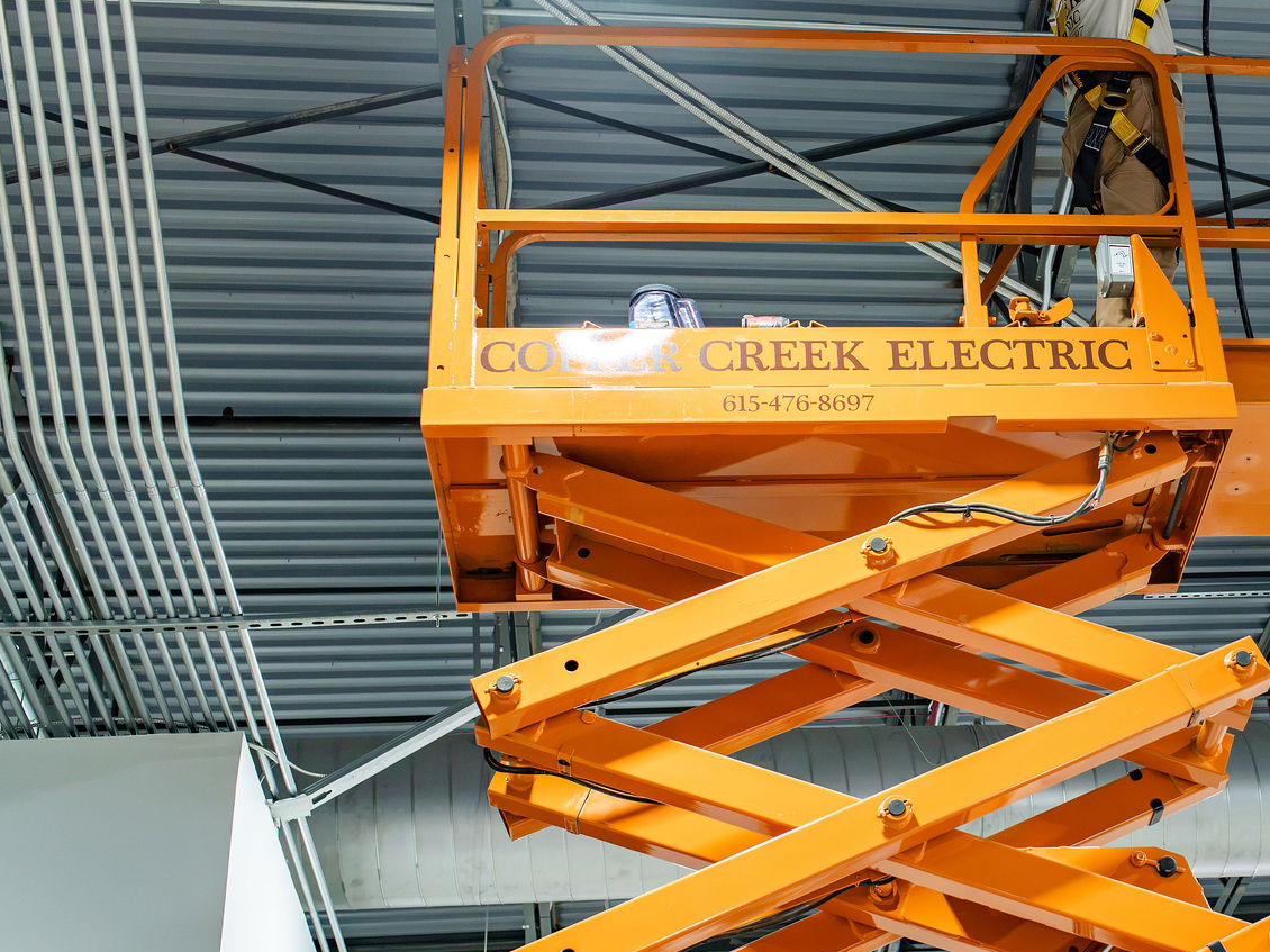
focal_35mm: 61
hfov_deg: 30.4
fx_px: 2238
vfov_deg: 24.0
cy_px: 494
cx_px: 1125
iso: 250
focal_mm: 35
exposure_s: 1/320
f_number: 4
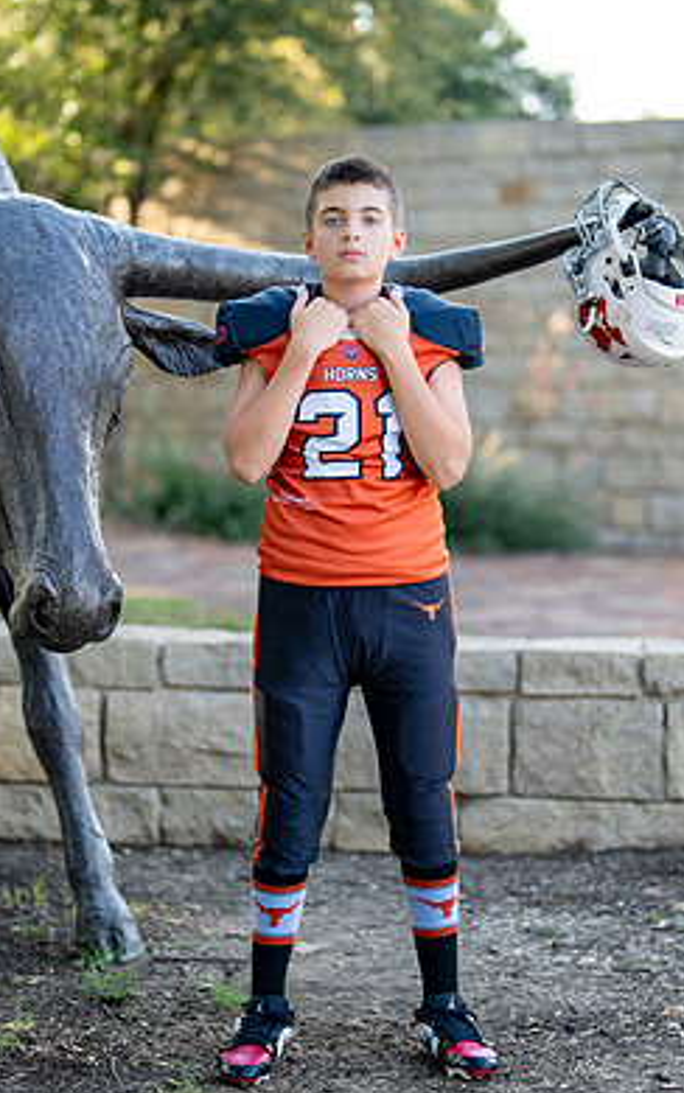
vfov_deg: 21.4
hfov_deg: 13.5
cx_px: 333
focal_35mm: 97
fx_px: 2891
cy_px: 552
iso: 200
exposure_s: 1/1600
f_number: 1.2
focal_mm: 50
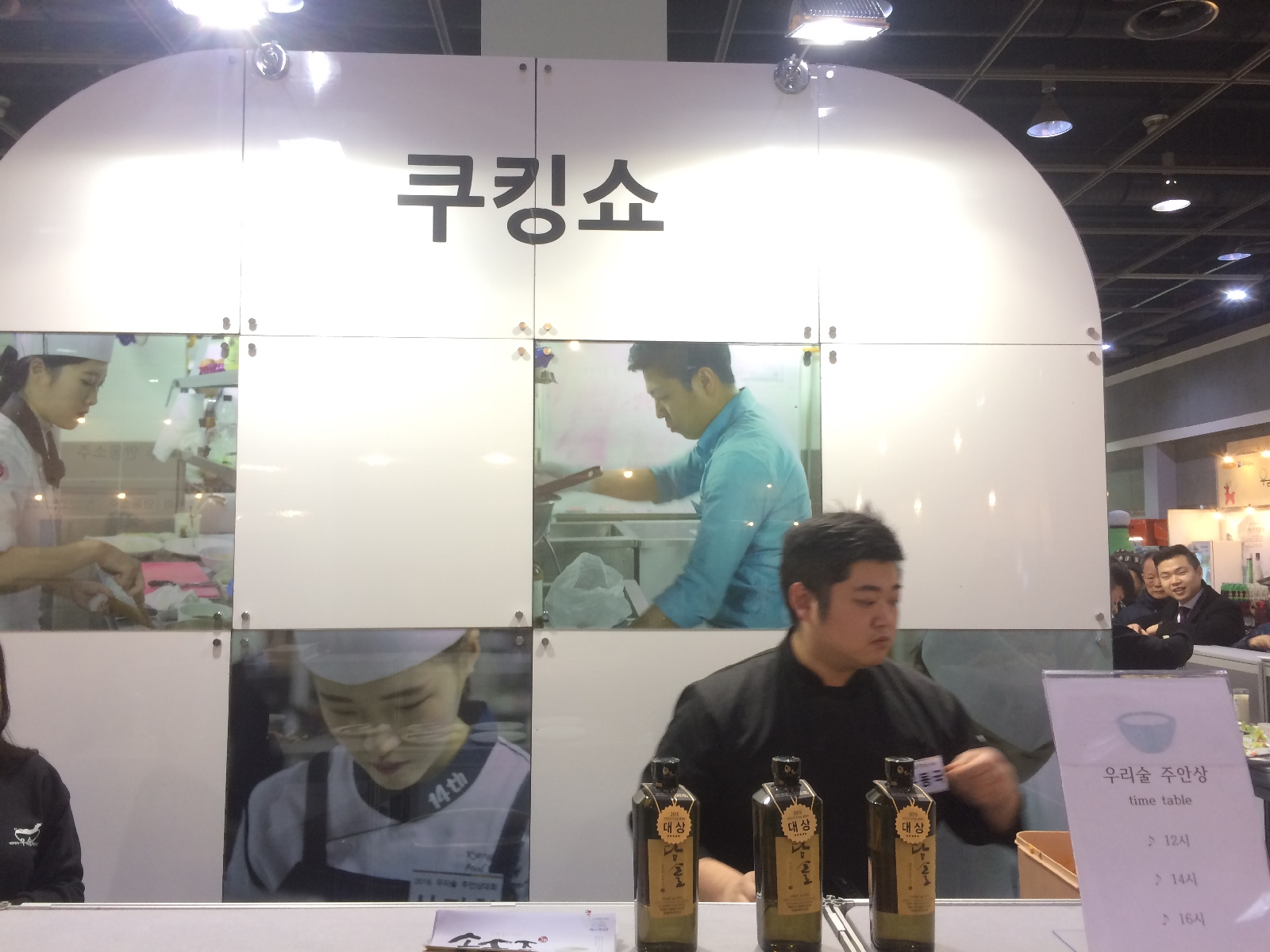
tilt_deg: +3.1
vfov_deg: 48.2
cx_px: 635
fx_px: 1064
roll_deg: +1.4
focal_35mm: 29
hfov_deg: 61.7
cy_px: 476
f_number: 2.2
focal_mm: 4.15
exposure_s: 1/30
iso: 64
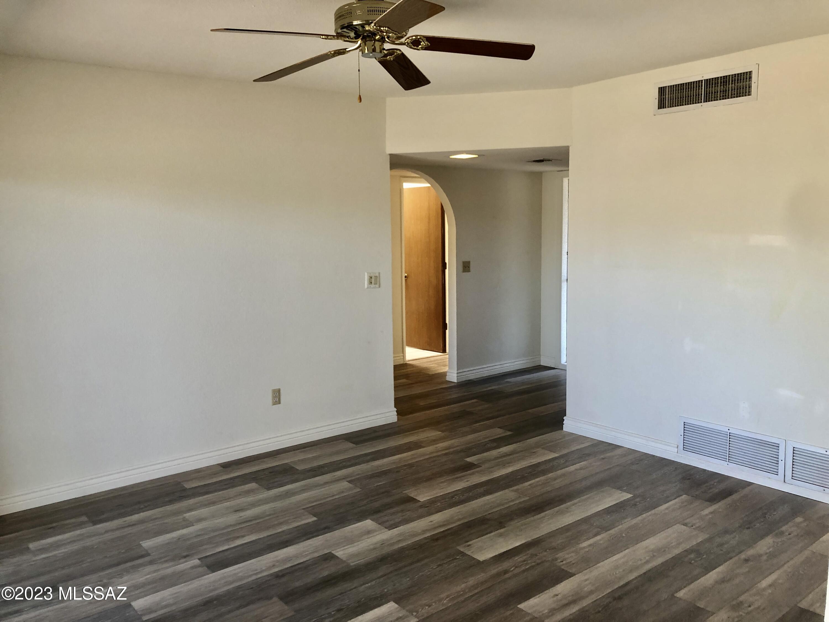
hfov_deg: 63.4
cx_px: 414
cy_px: 311
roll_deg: +1.1
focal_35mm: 28
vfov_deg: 49.7
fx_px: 671
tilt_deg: -9.3
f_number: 1.8
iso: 25
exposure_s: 1/30
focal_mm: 3.99
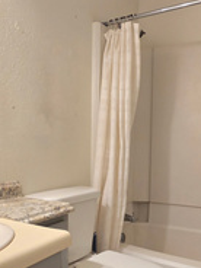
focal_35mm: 34
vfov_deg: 53.6
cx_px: 111
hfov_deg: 41.7
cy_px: 160
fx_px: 263
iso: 160
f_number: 2.2
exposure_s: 1/60
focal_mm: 2.2
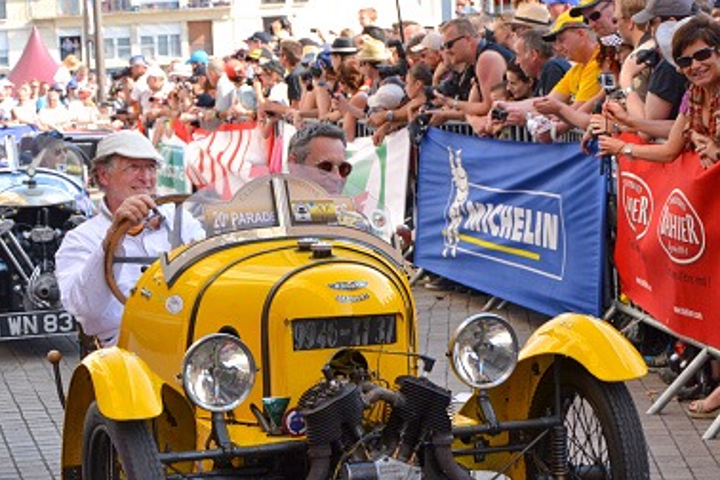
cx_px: 298
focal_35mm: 101
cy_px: 317
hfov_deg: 20.2
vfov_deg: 13.5
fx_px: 2020
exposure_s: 1/125
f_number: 5.6
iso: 100
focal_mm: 50
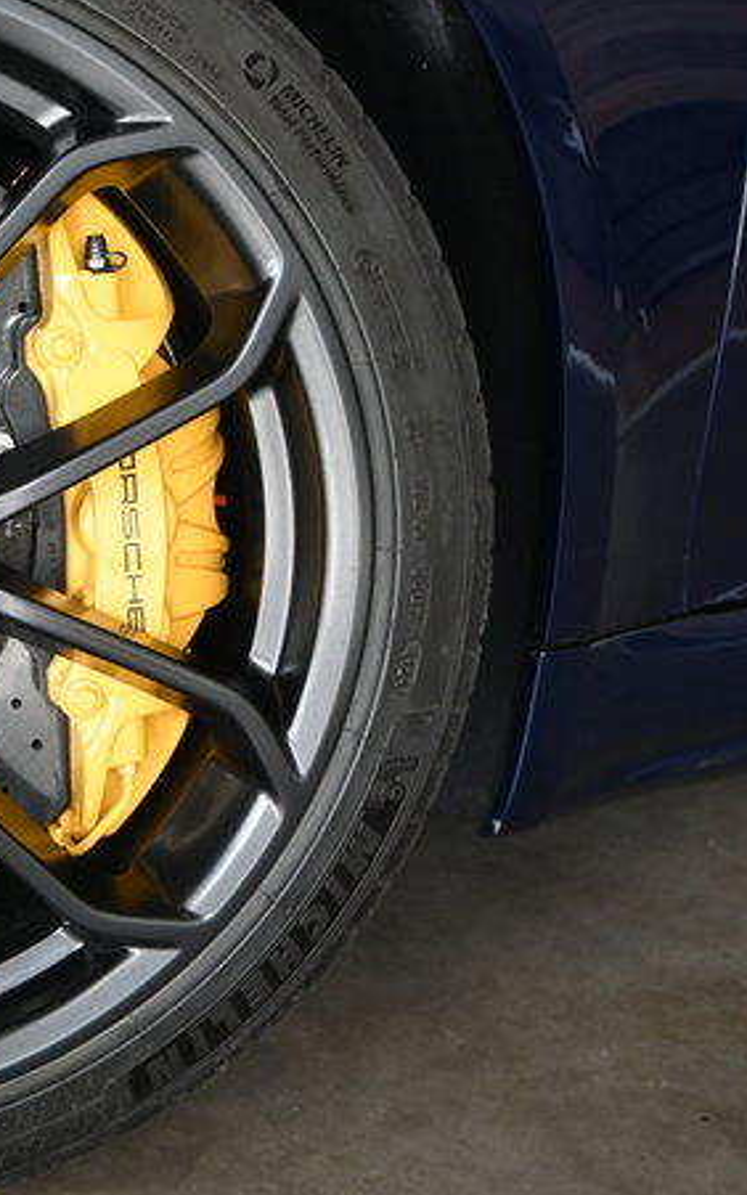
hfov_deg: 19.8
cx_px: -250
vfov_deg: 34.0
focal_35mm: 60
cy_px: 538
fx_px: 1949
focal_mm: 23
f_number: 4.2
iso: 250
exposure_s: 1/40
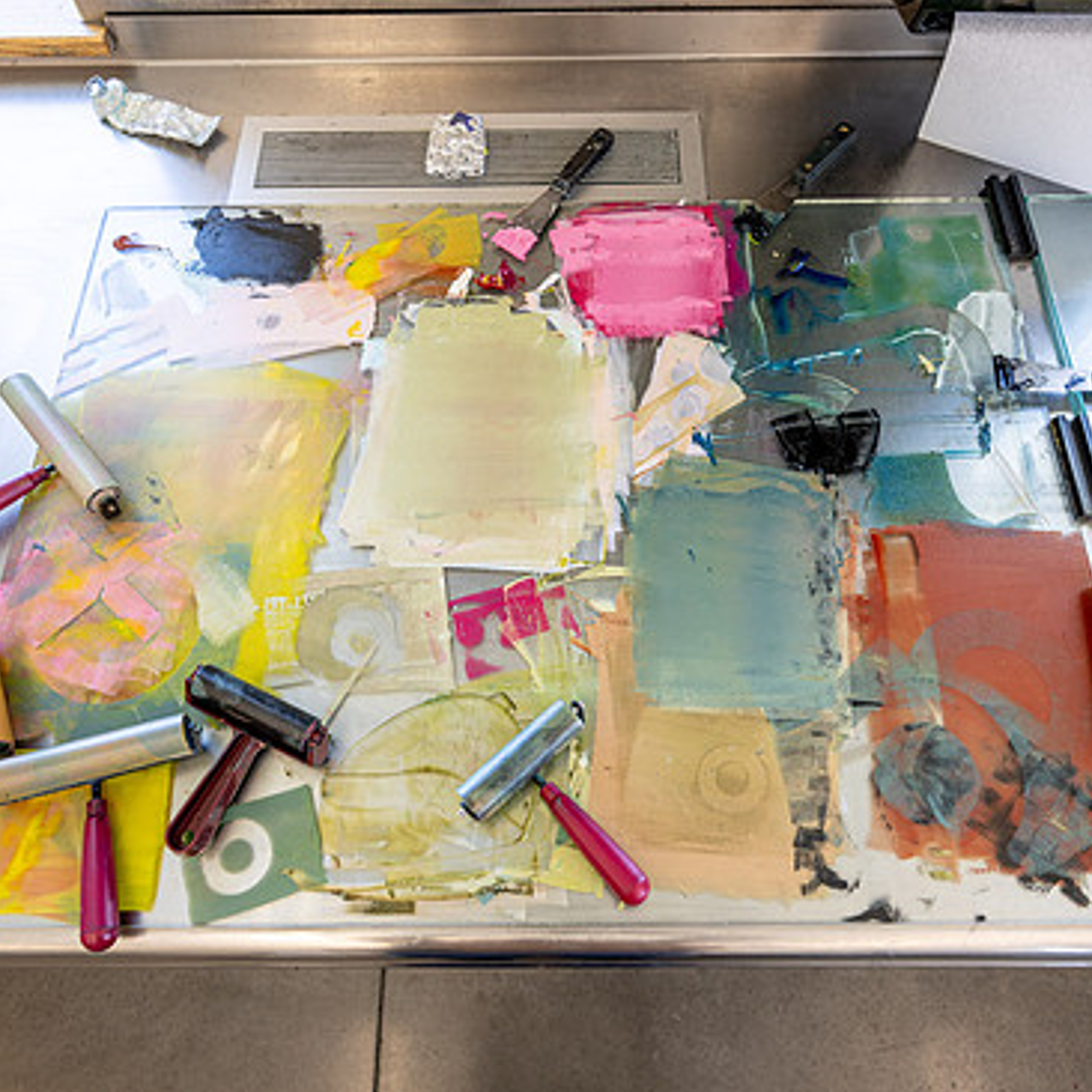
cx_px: 567
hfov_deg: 62.9
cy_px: 541
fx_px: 892
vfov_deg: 62.9
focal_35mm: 25
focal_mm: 18.5
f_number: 4
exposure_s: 1/60
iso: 200
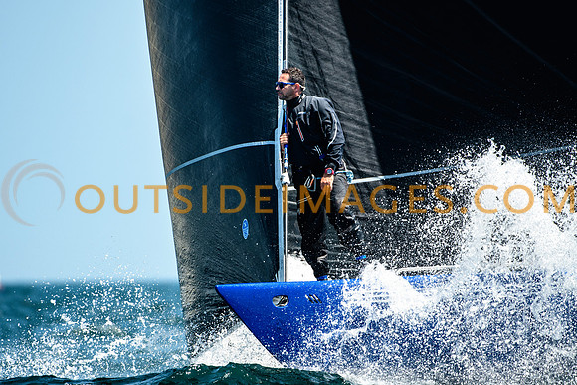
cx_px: 288
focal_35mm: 649
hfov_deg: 3.2
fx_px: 10406
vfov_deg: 2.1
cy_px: 192
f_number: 5
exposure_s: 1/1250
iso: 400
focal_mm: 400
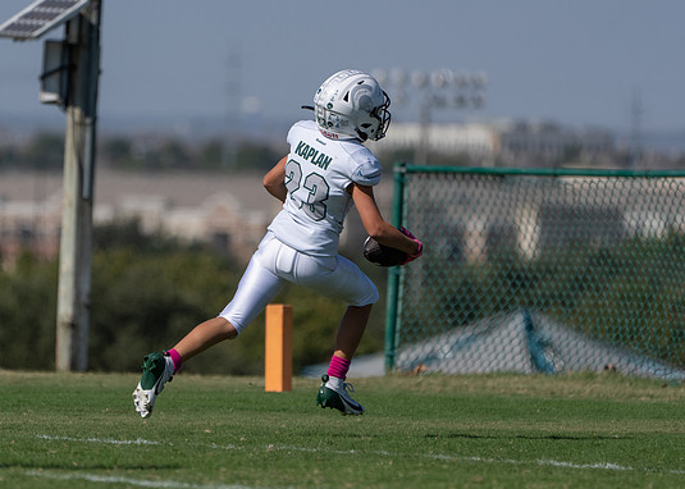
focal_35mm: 634
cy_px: 236
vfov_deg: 2.3
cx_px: 247
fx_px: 12333
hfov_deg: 3.2
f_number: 5.6
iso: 100
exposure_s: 1/1250
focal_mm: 400
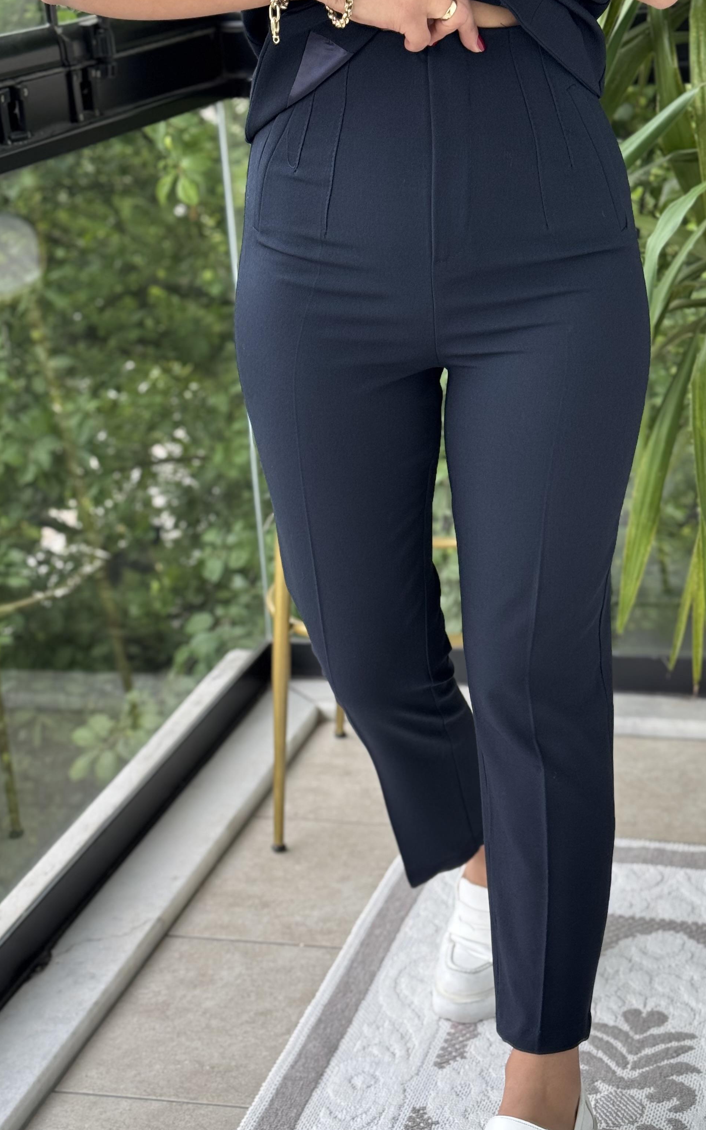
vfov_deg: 30.6
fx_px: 2062
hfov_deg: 19.4
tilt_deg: -34.6
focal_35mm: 67
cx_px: 438
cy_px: 621
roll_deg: +3.9
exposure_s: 1/172
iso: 64
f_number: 1.78
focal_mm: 6.76
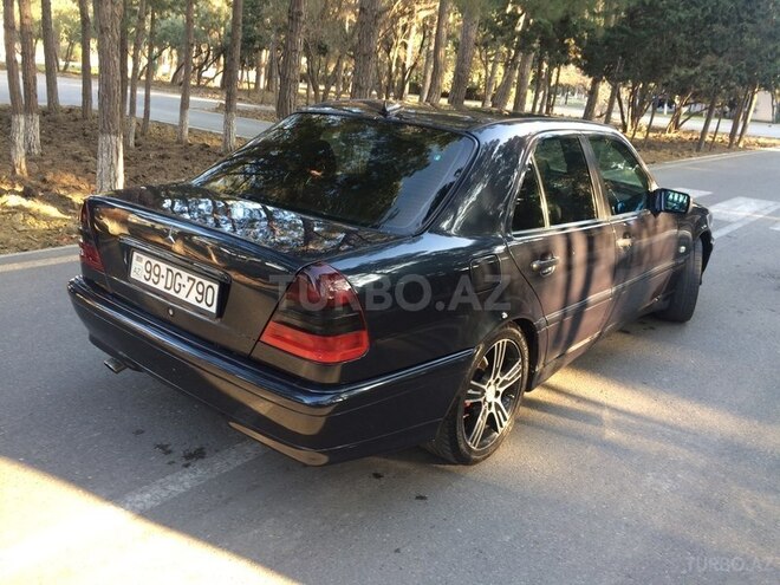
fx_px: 653
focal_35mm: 29
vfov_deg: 48.2
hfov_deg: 61.7
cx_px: 390
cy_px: 292
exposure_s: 1/50
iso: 32
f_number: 2.2
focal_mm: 4.15
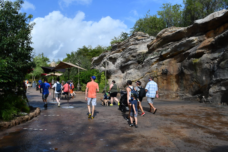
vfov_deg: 47.9
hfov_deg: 67.4
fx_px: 171
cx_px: 114
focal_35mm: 27
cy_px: 76
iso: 200
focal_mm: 18
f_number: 8
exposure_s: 1/250
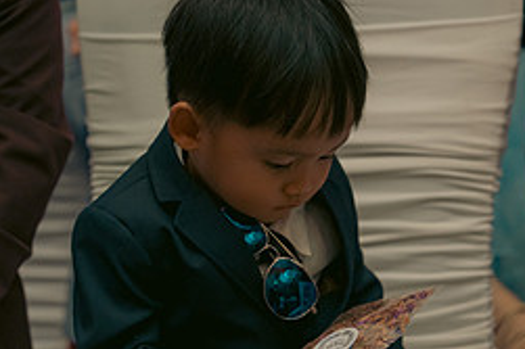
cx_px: 270
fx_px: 2361
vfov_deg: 8.4
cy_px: 319
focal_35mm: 162
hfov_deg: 12.7
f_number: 3.5
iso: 2500
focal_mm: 70
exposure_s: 1/160
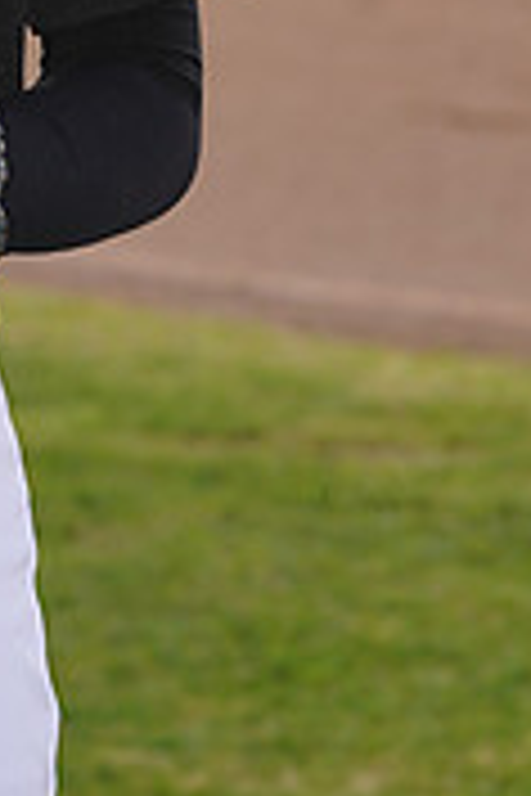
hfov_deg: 2.7
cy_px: -378
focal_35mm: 506
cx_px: -308
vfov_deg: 4.1
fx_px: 11194
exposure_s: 1/200
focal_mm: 154
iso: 100
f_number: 7.1
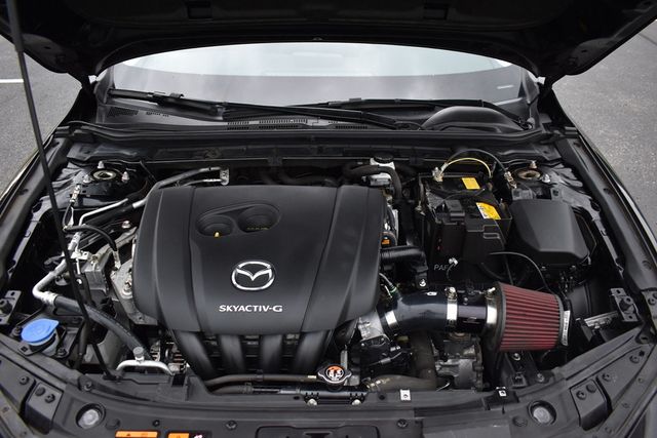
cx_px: 328
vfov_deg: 48.0
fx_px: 493
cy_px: 219
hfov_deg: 67.4
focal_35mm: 27
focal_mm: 18
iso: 560
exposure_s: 1/250
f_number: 3.5
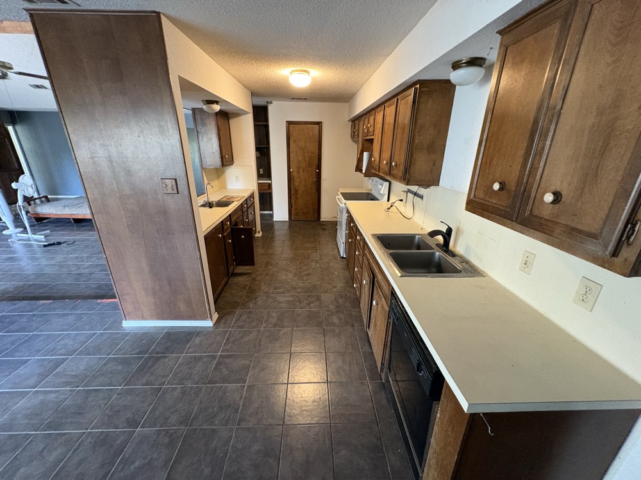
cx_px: 320
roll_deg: +0.2
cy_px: 240
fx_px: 259
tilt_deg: -19.7
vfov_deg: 85.7
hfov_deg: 102.1
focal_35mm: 14
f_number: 2.2
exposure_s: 1/40
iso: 640
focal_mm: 2.22
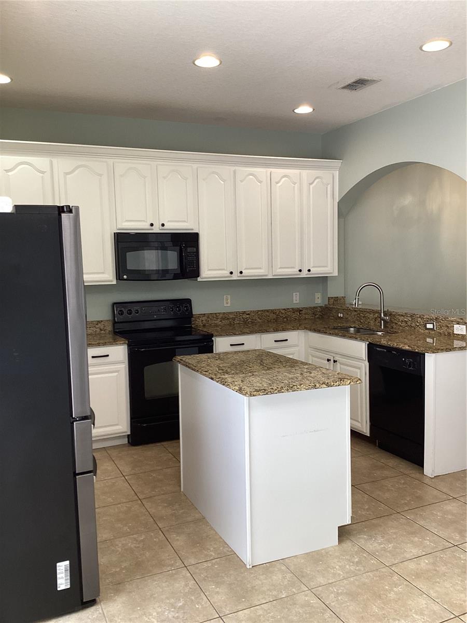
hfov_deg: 45.4
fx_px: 558
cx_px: 234
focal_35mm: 31
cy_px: 312
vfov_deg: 58.4
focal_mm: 3.3
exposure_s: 1/60
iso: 64
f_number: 2.4
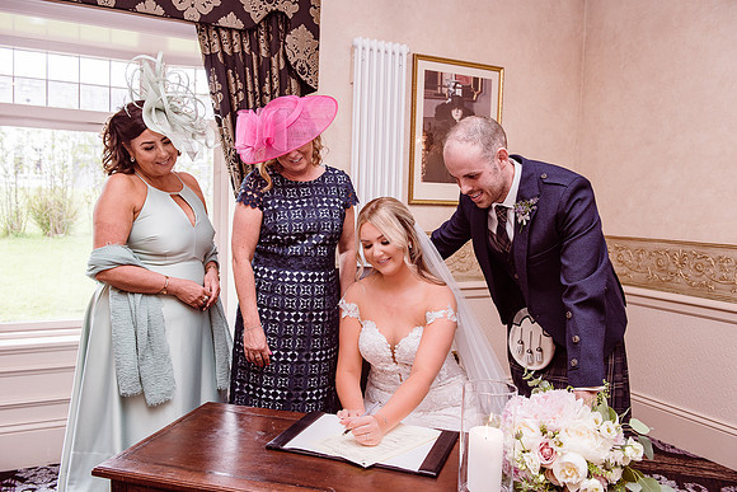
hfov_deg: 60.3
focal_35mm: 31
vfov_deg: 42.3
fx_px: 635
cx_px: 368
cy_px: 246
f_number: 5.6
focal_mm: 31
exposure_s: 1/100
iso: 400
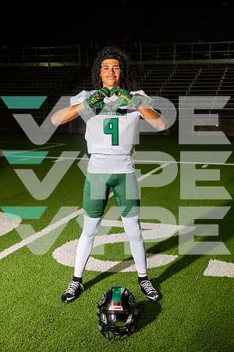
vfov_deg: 38.2
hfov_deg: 26.0
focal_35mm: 52
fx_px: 507
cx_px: 117
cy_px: 176
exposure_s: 1/400
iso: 1000
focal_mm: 52
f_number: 7.1
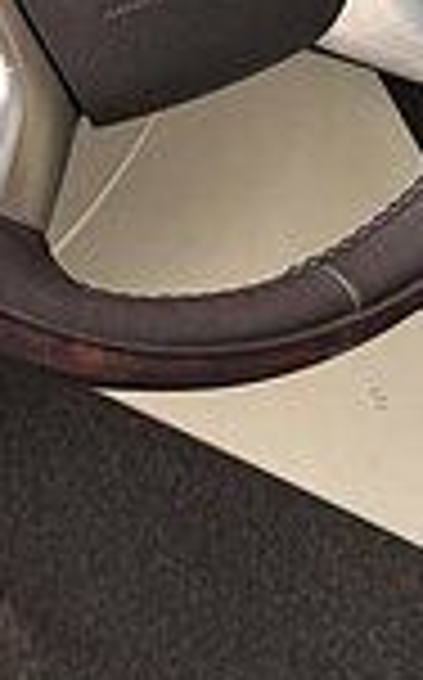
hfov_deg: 7.1
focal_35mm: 185
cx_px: 180
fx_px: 3422
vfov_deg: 11.1
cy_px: -216
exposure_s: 1/60
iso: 200
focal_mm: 6.76
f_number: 1.78
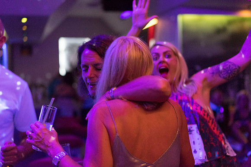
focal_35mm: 55
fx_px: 384
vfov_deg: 24.6
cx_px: 126
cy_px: 84
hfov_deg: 36.2
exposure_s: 1/100
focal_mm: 55
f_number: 2
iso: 6400
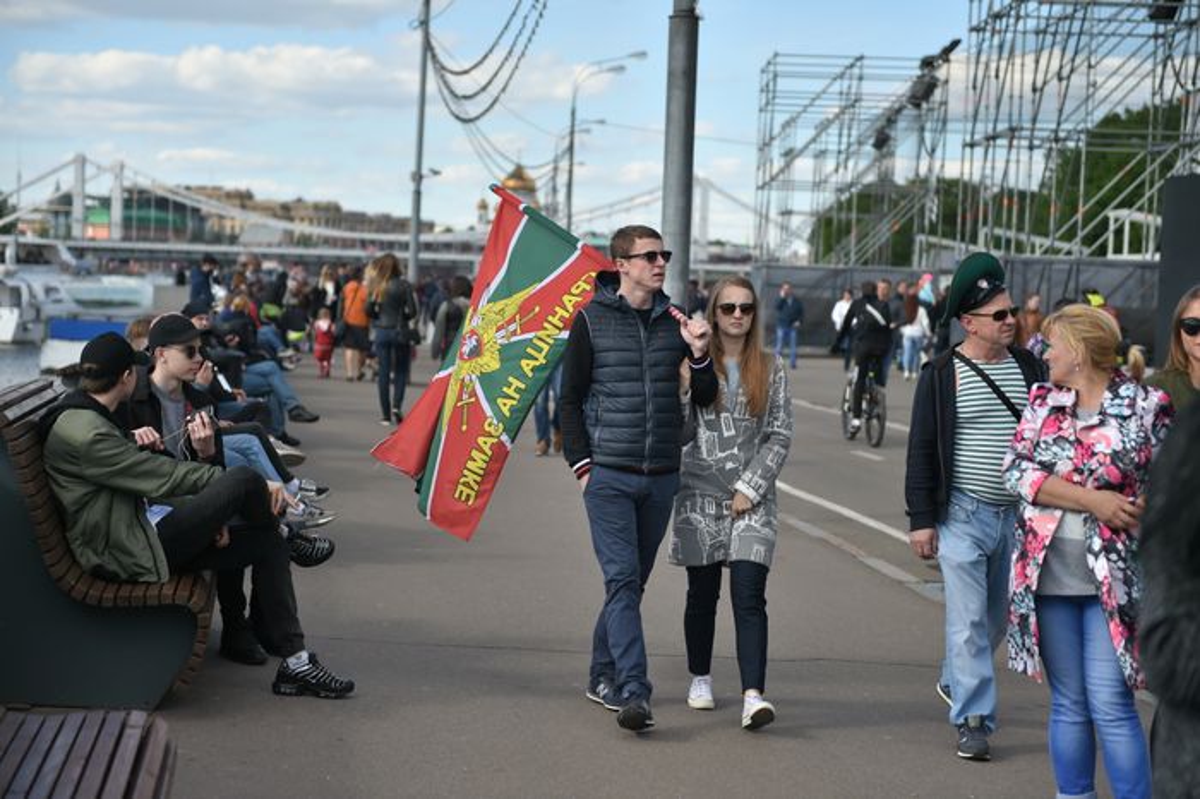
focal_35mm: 70
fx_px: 2332
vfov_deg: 19.4
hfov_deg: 28.9
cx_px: 600
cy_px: 400
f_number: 2.8
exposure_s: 1/6400
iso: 250
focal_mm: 70
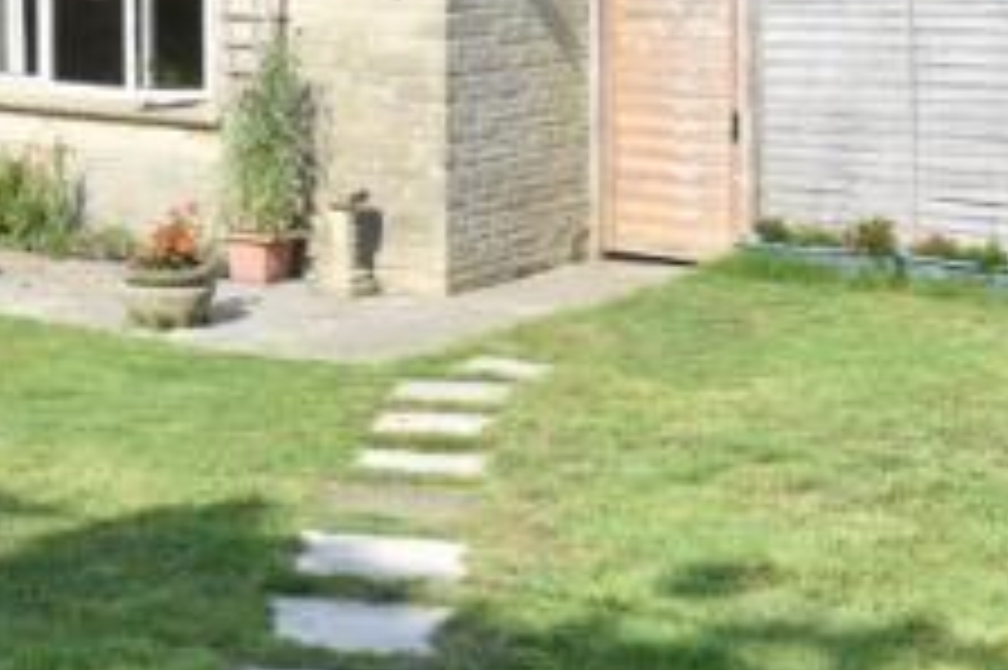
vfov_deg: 16.6
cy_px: -97
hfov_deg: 22.6
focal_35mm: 79
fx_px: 2210
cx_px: -351
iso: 100
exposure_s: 1/200
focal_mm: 18
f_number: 9
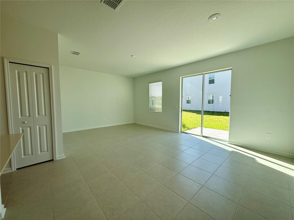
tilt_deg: -2.7
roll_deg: +0.1
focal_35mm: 14
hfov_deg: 102.1
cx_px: 147
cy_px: 110
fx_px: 119
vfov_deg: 85.7
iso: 64
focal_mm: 2.22
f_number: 2.2
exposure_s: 1/465
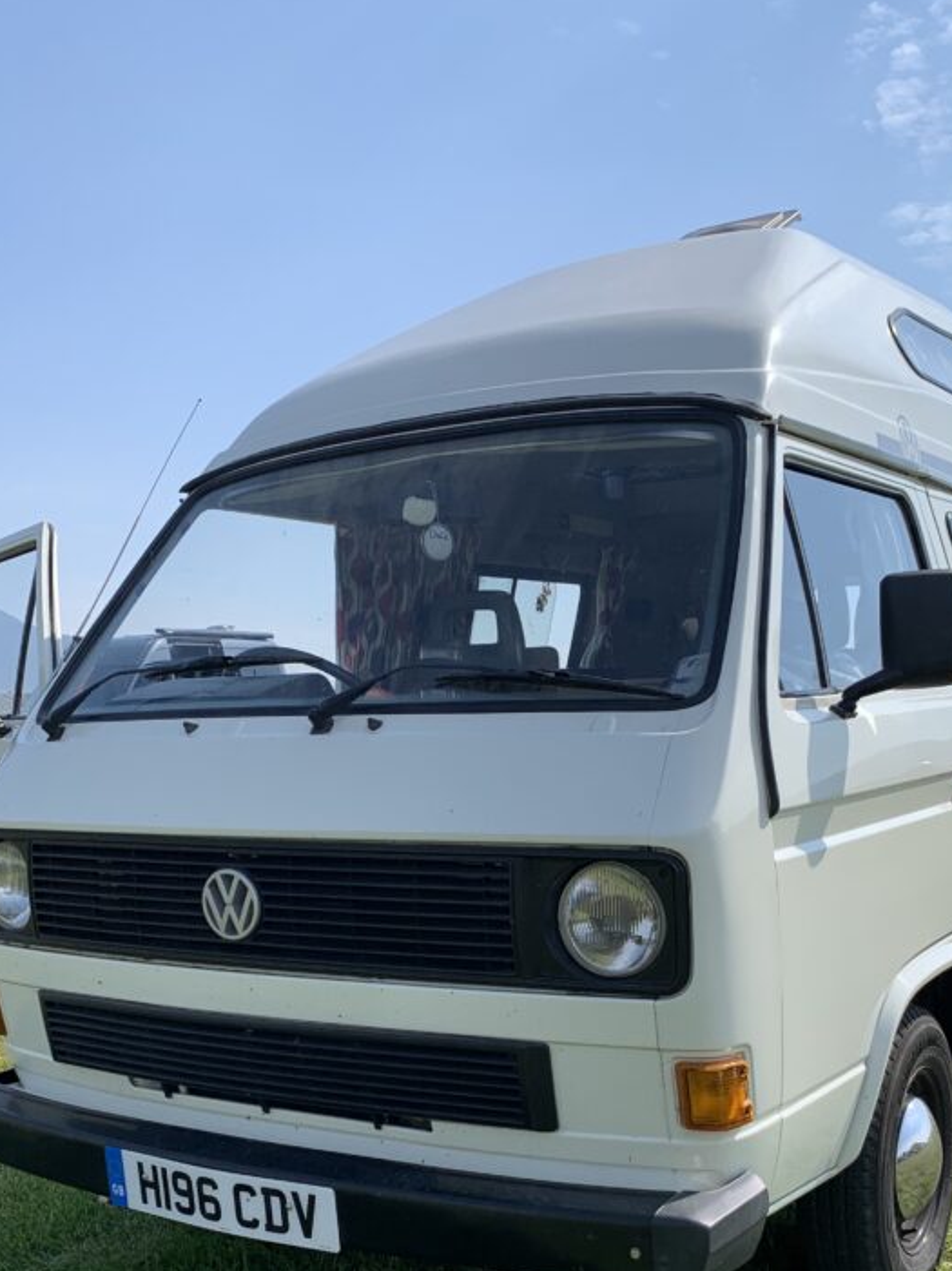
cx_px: 511
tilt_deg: -4.1
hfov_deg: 37.7
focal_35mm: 38
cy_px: 887
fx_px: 1395
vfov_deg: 47.9
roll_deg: -0.3
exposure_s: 1/2755
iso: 25
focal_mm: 4.25
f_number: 1.8
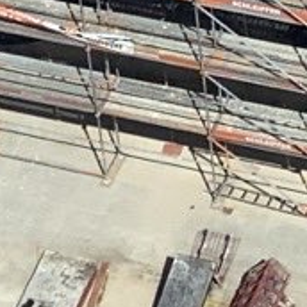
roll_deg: +3.8
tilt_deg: -40.7
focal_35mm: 223
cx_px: 502
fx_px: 2238
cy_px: -230
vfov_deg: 7.6
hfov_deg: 7.7
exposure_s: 1/2469
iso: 25
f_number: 2.4
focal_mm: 3.3
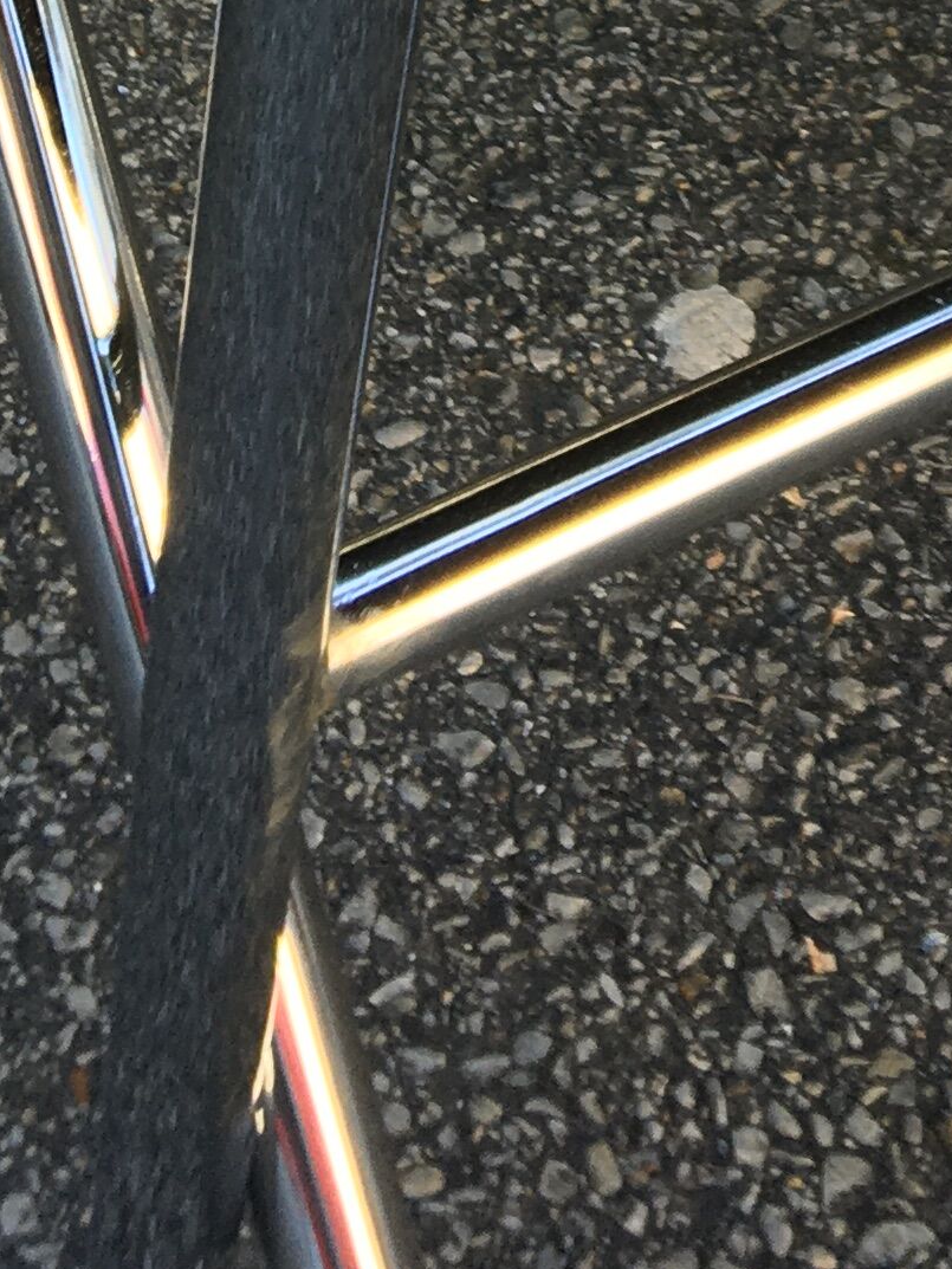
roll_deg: -0.2
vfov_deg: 15.5
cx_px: 652
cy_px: -1024
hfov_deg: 13.6
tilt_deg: -27.9
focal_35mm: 109
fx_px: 3996
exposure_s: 1/100
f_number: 2.2
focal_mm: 4.15
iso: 32
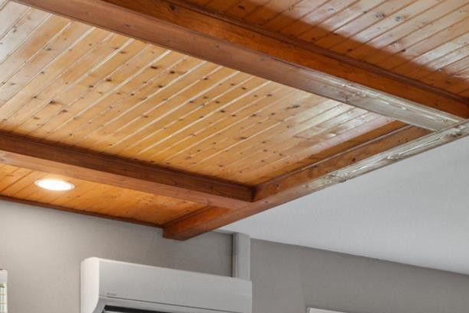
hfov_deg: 27.8
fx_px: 912
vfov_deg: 17.7
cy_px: 453
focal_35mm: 70
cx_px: 422
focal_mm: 14
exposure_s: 1/4
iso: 400
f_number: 8
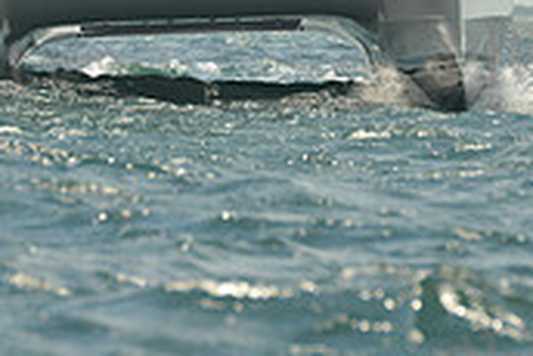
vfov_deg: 2.0
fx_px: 9972
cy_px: -104
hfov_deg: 3.1
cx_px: 279
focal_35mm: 673
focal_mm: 200
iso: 400
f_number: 6.3
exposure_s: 1/800
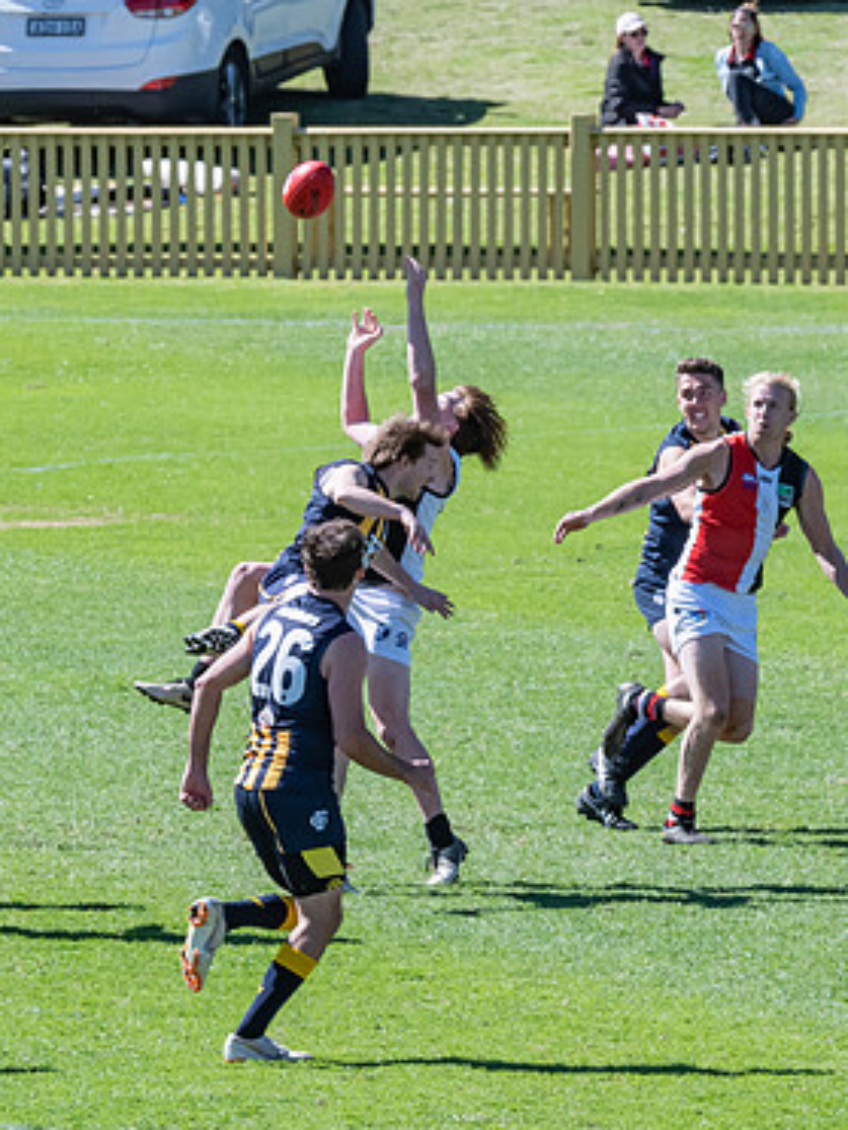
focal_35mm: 740
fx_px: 24171
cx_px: 347
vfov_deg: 2.7
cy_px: 641
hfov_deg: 2.0
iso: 800
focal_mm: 300
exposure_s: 1/1000
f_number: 14
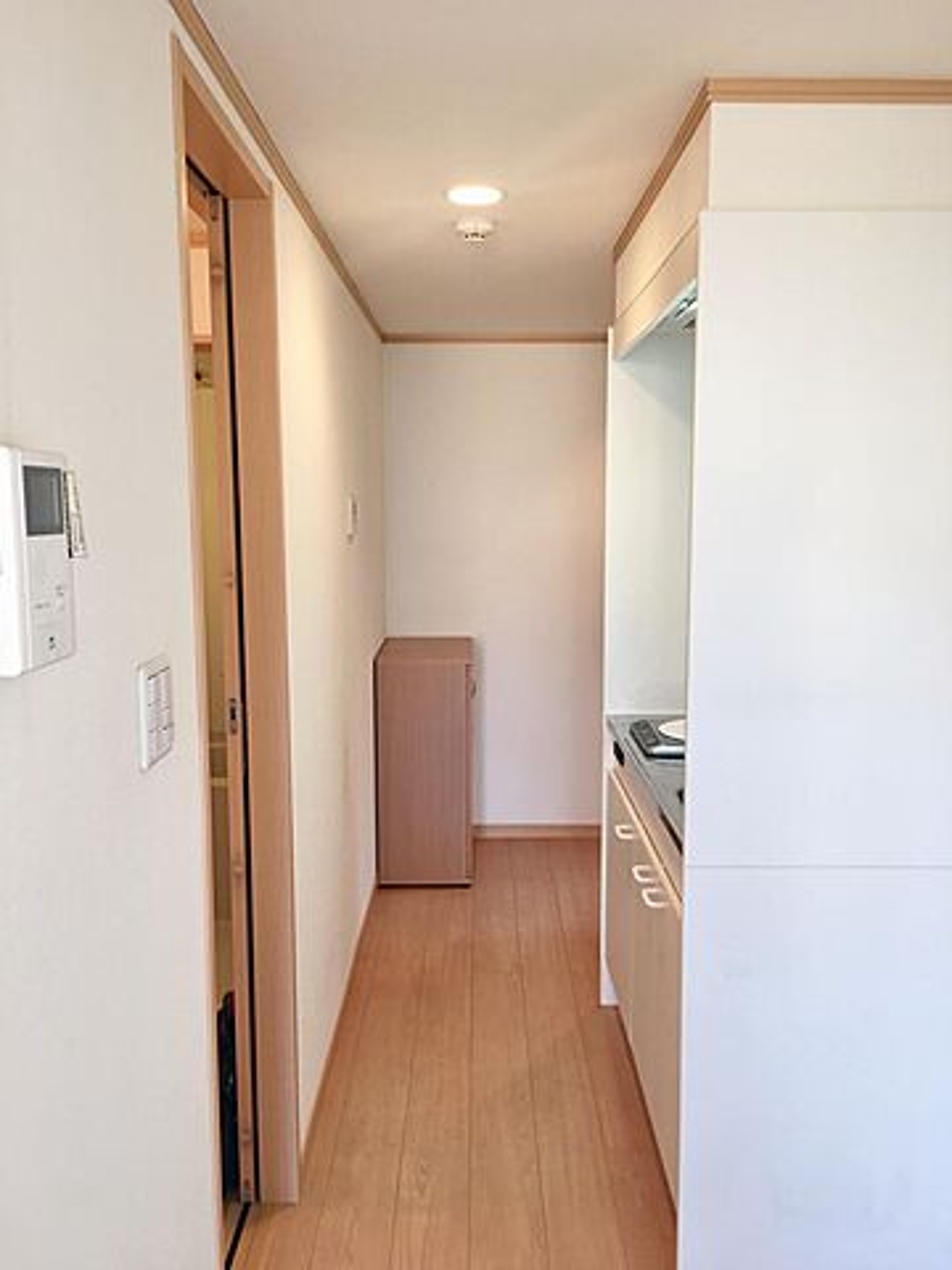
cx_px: 476
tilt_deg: -3.5
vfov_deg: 61.7
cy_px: 635
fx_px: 1063
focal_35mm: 29
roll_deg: -0.6
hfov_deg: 48.2
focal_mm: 4.15
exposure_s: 1/33
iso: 25
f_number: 2.2
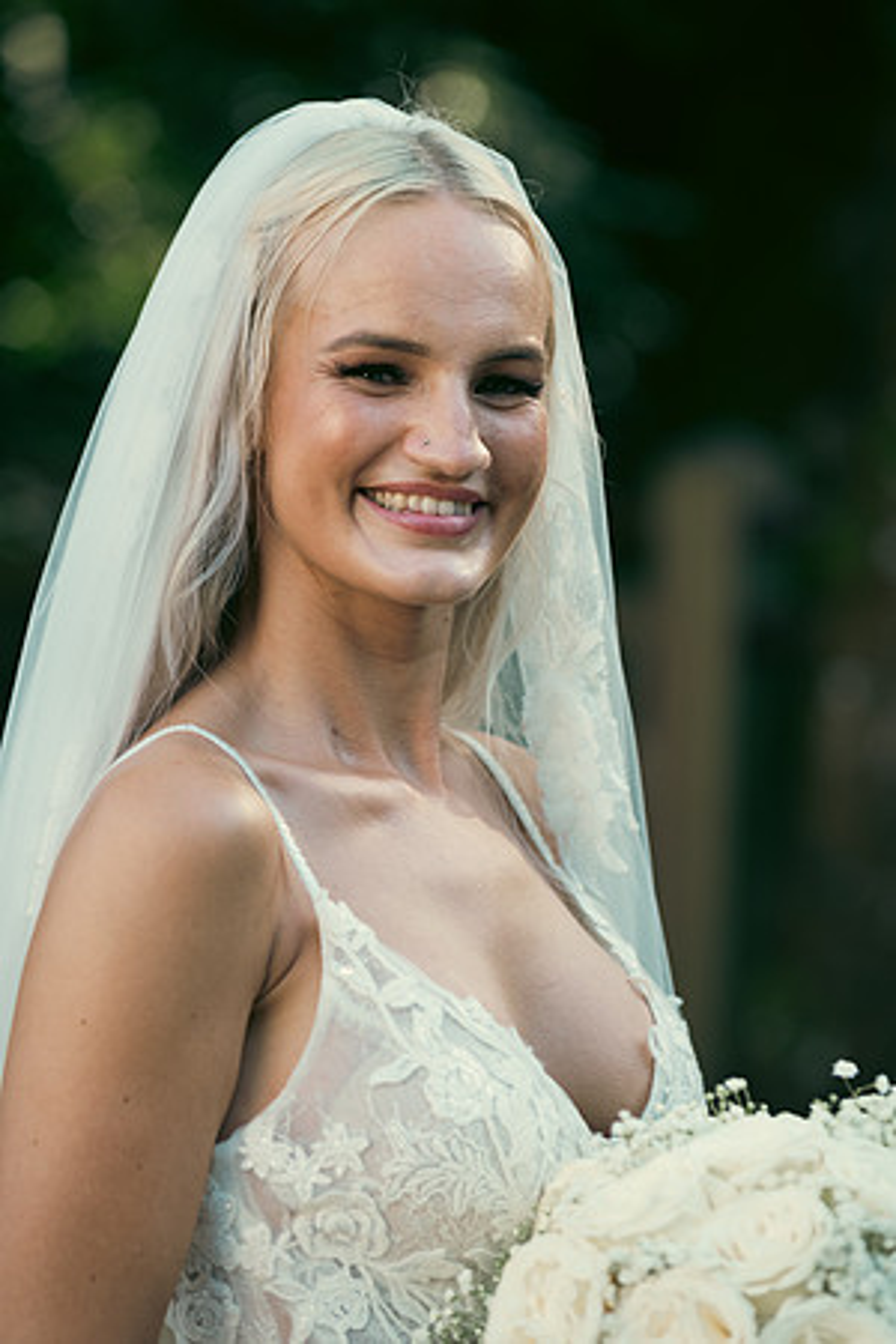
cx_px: 448
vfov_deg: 14.2
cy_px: 672
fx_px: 5413
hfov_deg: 9.5
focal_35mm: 145
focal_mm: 145
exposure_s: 1/200
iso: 160
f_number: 3.5
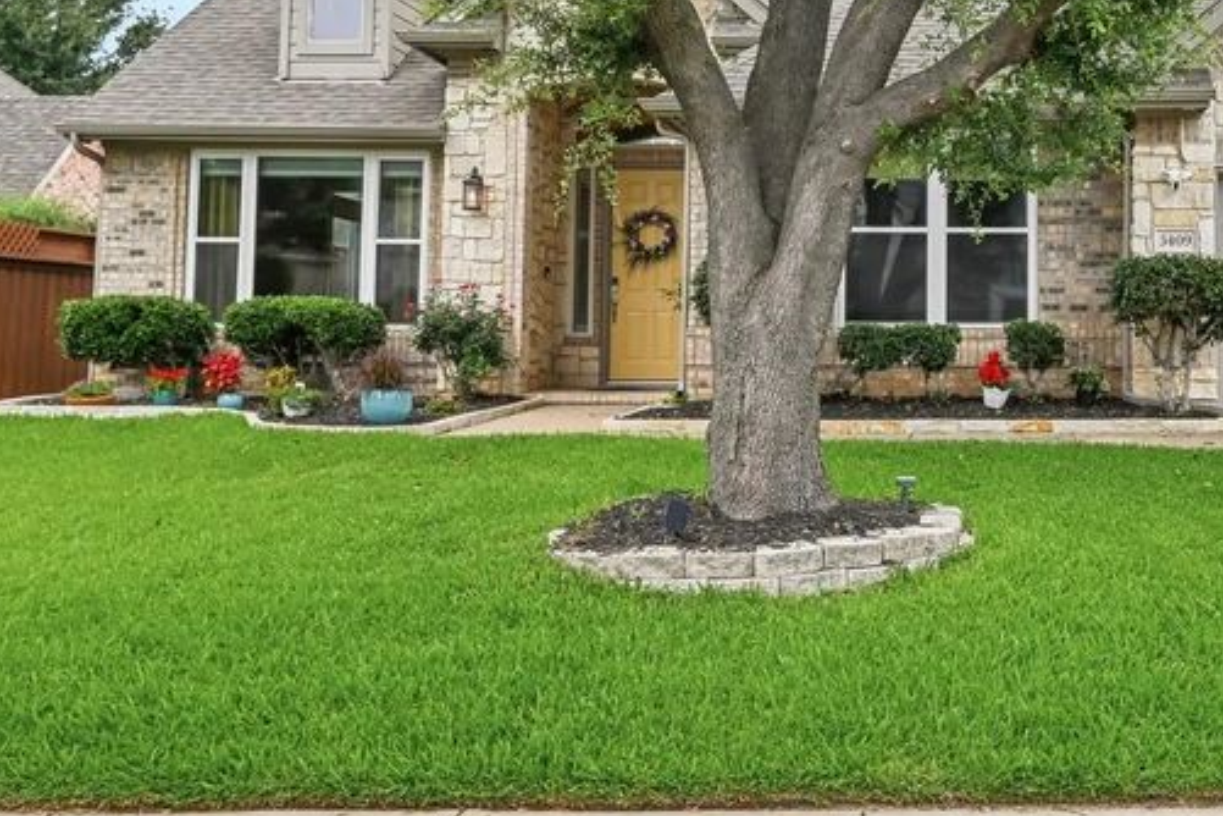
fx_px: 1529
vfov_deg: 29.5
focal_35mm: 45
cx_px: 959
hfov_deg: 41.9
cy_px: 219
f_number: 8
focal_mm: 22
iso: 400
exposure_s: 1/400
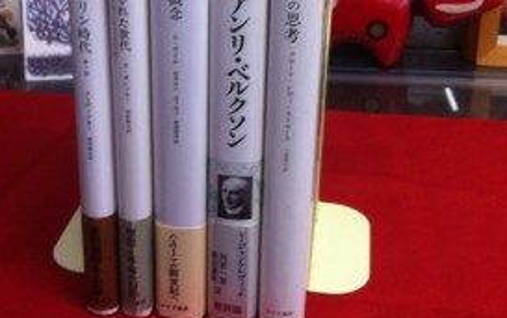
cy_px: 74
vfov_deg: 21.1
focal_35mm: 61
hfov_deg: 33.3
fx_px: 843
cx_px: 191
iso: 125
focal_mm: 3.85
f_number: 2.8
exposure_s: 1/15
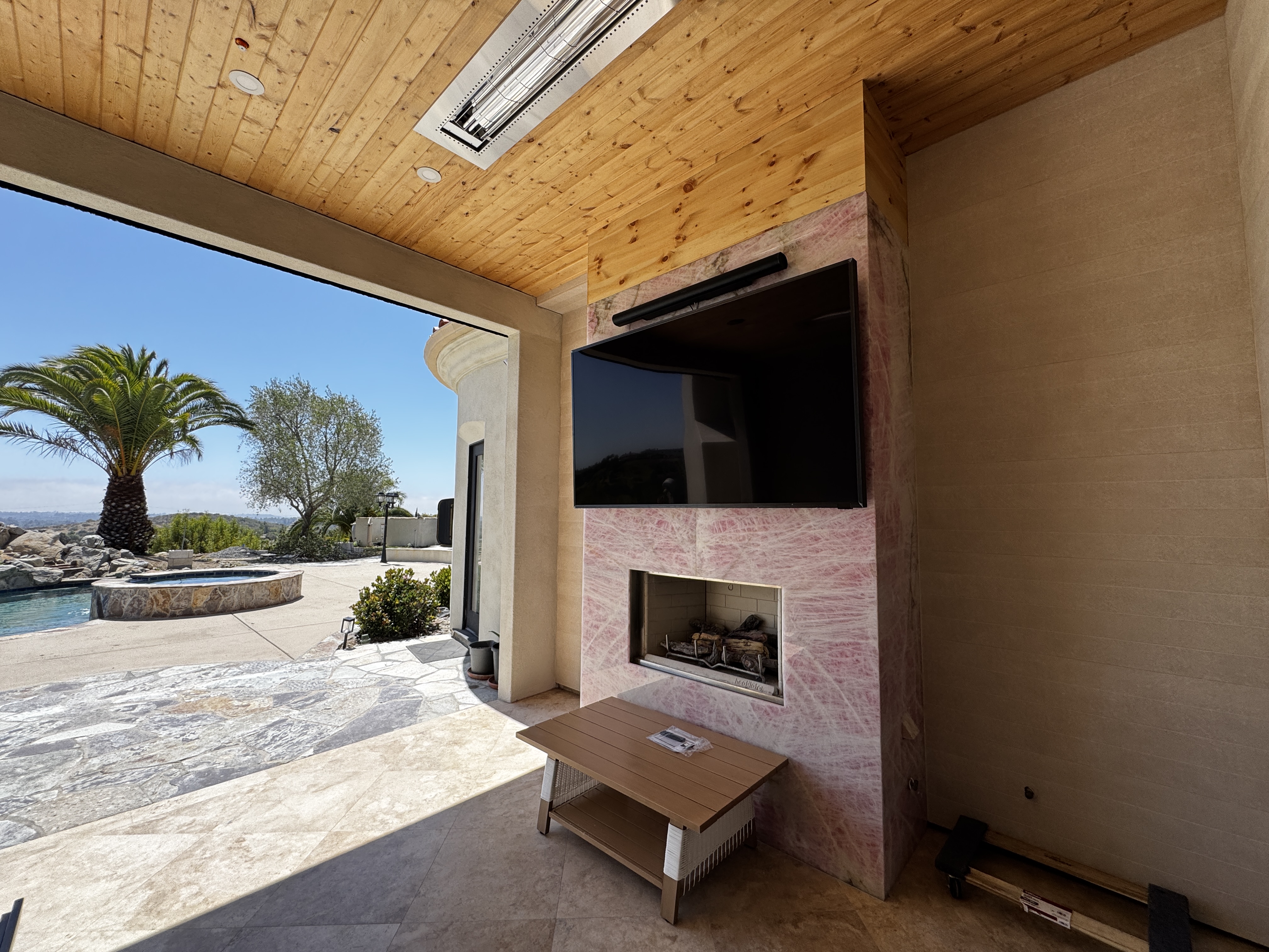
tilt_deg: +4.0
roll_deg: -0.4
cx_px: 634
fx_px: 513
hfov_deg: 102.1
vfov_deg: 85.7
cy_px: 476
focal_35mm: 14
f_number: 2.2
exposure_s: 1/831
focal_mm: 2.22
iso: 40
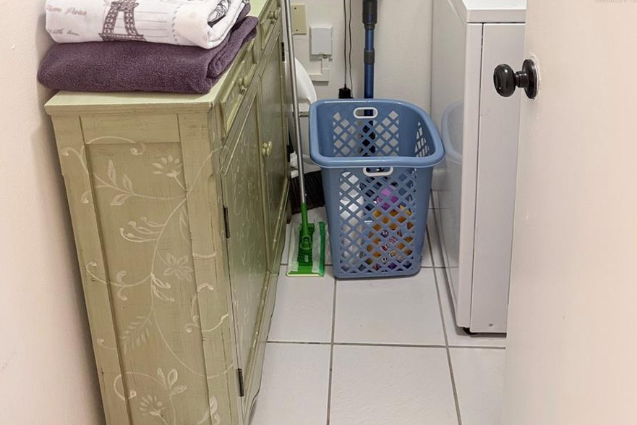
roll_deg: +1.2
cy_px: -3
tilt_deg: -15.2
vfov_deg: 35.1
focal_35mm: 34
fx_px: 601
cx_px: 320
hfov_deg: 55.8
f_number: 1.78
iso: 250
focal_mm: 6.76
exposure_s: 1/60
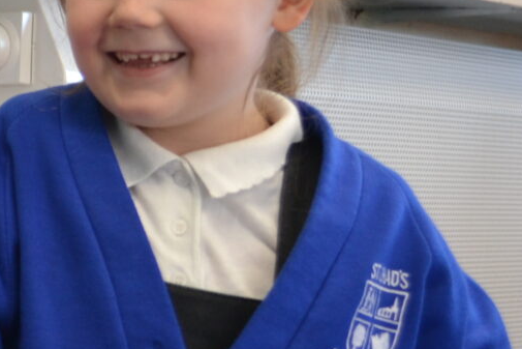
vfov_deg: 9.4
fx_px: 2117
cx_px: -302
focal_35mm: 146
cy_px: 190
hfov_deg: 13.1
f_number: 4
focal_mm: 24
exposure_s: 1/40
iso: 400
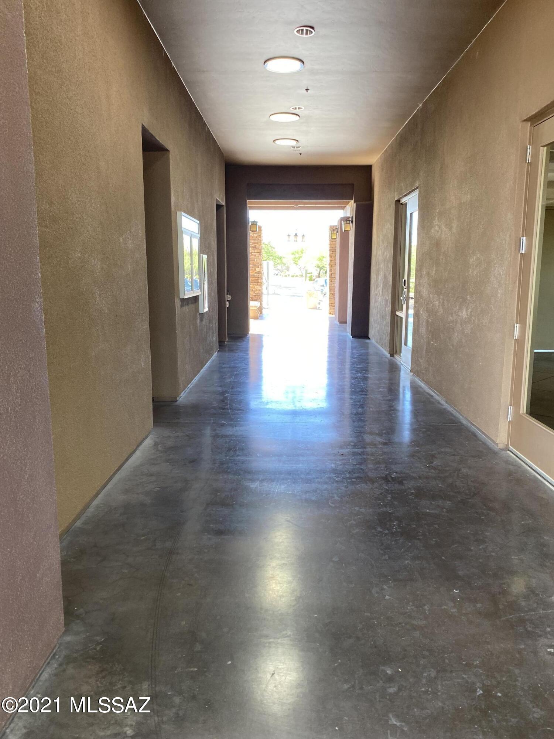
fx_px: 555
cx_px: 277
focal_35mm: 26
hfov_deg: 53.1
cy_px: 370
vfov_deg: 67.3
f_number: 1.8
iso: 100
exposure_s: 1/121
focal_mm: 4.25
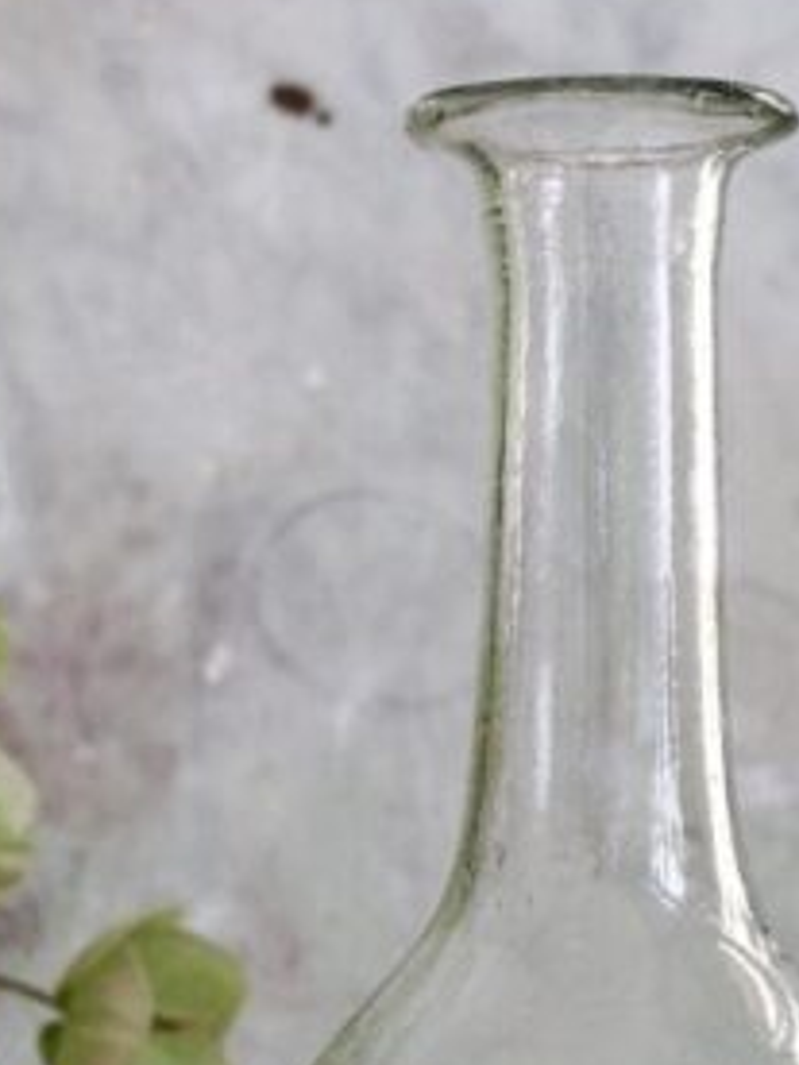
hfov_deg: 8.8
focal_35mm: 168
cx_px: 548
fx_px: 5170
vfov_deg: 11.7
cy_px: 934
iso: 640
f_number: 3.7
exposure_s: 1/60
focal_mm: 29
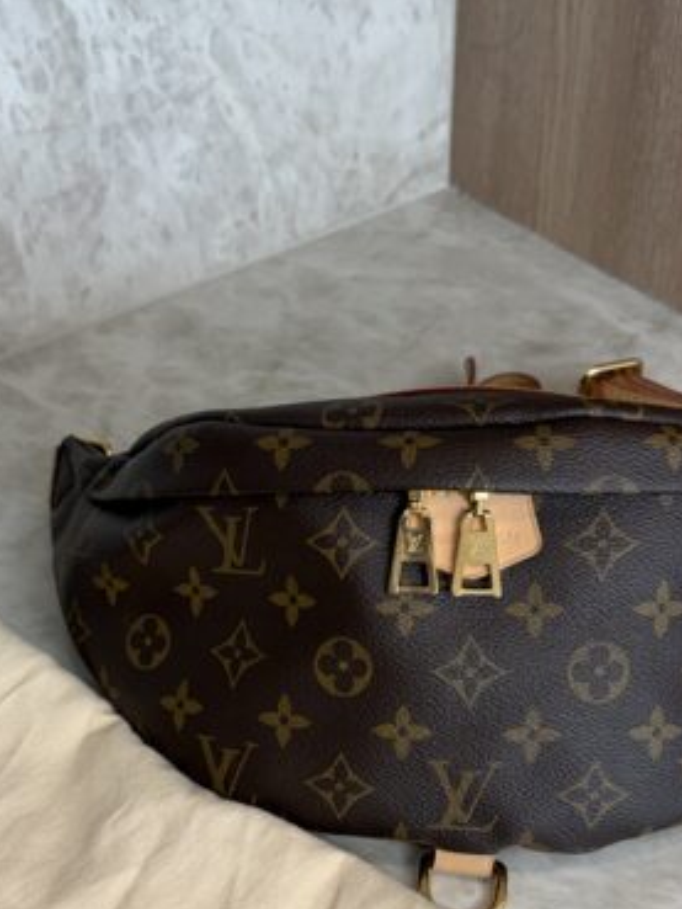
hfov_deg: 28.0
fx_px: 1365
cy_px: 685
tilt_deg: -45.1
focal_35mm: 52
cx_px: 327
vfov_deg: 35.9
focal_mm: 6.76
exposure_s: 1/120
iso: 80
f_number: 1.78
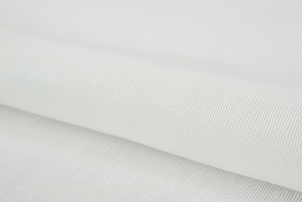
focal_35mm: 45
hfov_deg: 43.6
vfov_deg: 29.9
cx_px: 151
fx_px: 377
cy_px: 101
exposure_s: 1/5
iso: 100
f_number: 20
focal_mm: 30
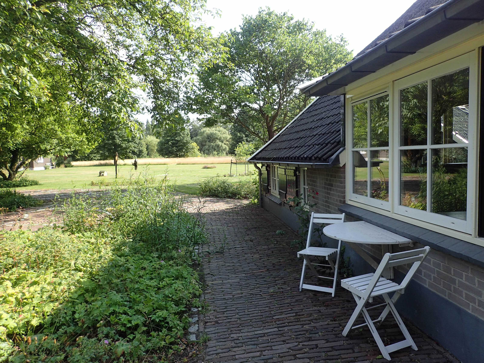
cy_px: 182
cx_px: 242
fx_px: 350
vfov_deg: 54.9
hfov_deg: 69.4
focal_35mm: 25
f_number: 2.8
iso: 100
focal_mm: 4.5
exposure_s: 1/400
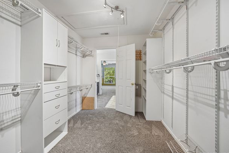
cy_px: 75
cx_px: 108
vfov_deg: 70.5
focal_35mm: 17
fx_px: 108
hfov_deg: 93.2
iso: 400
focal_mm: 16
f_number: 8
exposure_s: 1/25
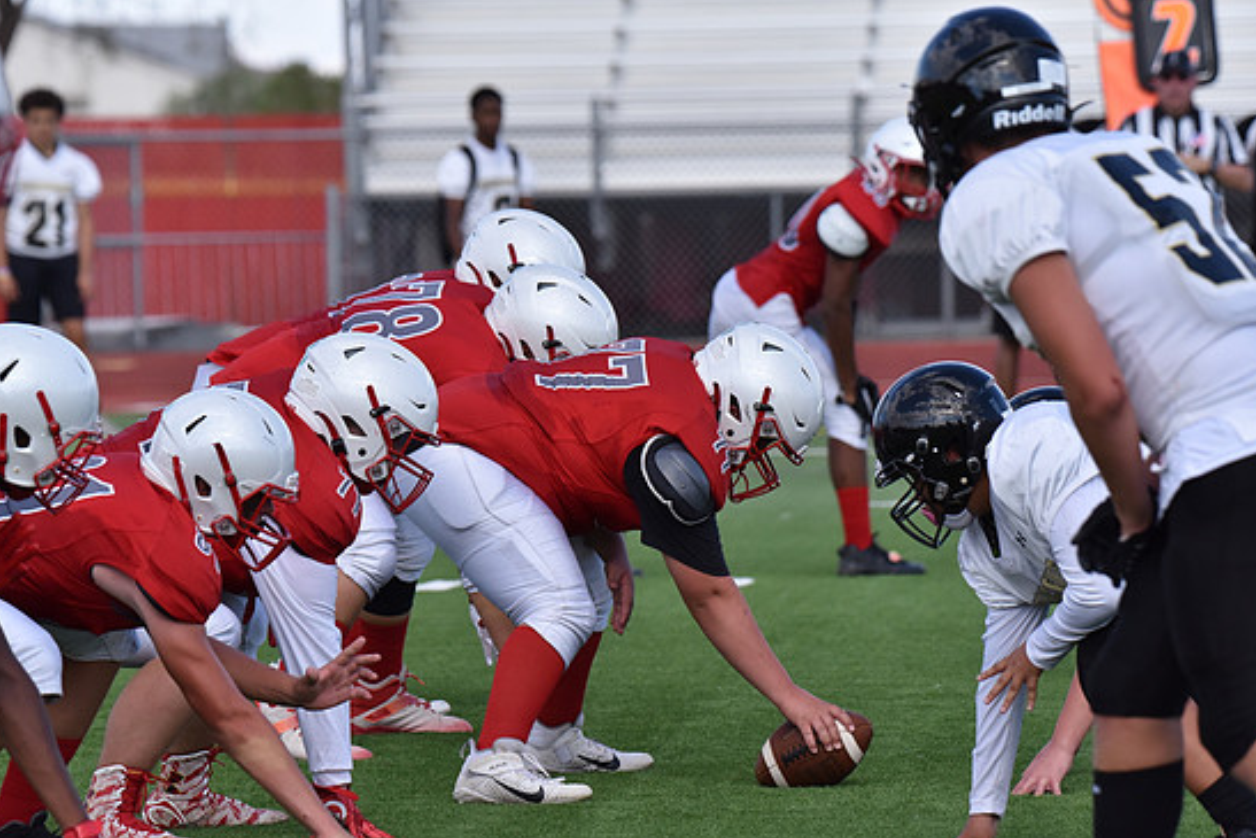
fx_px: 11830
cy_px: 435
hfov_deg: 6.1
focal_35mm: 339
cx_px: 634
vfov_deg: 4.1
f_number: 8
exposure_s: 1/3200
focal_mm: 320
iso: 1600
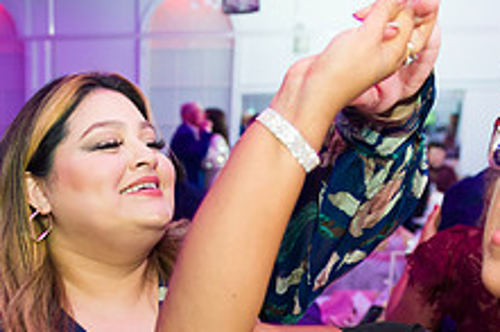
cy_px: 272
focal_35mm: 63
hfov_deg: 31.3
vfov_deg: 21.2
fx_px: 874
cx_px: 120
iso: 800
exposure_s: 1/125
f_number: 3.2
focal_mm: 24
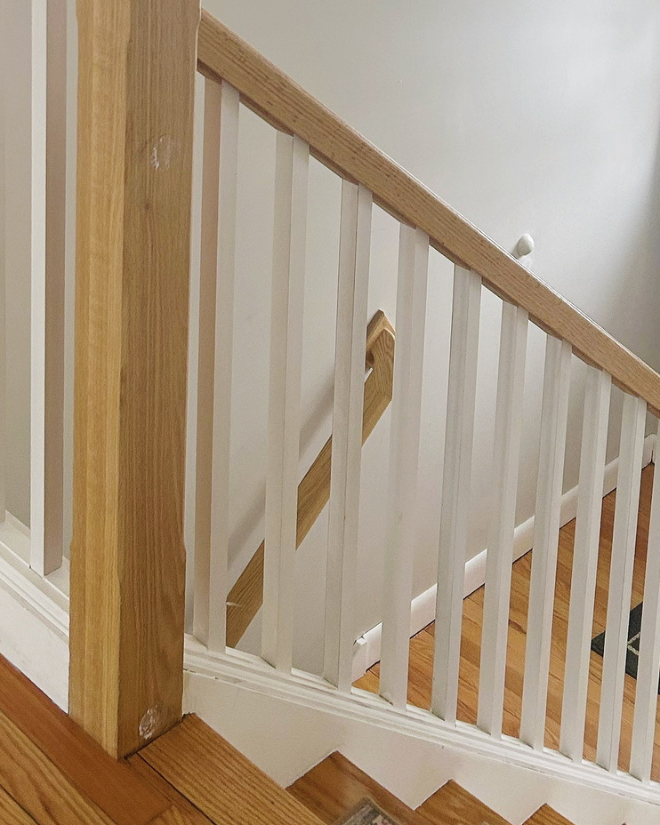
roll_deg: -2.6
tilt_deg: -13.7
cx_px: 334
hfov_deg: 24.2
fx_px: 1539
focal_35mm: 63
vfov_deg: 27.1
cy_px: -121
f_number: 1.5
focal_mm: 5.7
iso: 80
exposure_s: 1/121
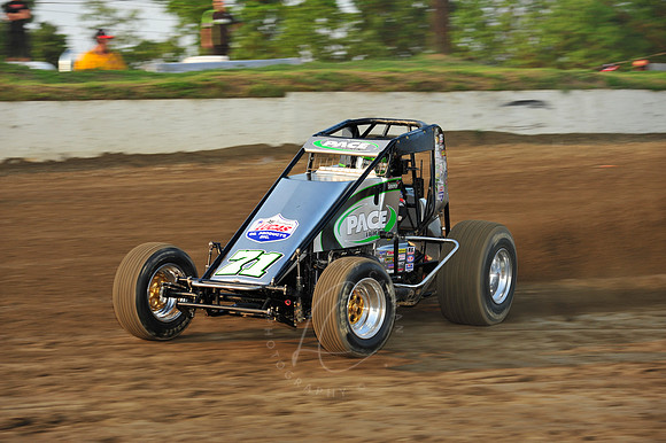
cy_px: 222
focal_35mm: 155
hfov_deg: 13.3
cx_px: 333
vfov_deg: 8.8
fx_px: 2866
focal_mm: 155
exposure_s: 1/320
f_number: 8
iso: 400
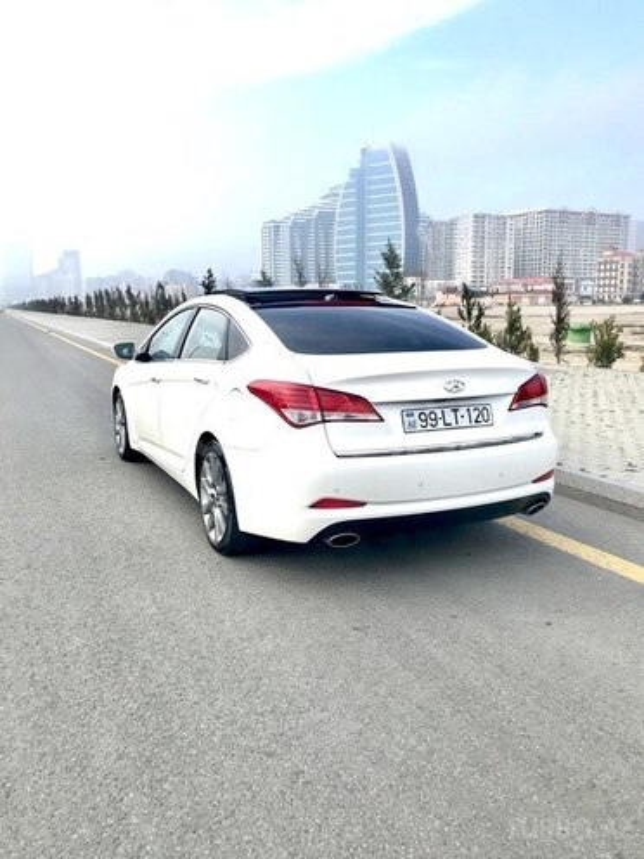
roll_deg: +0.2
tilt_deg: -8.3
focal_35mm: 28
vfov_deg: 63.4
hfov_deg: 49.7
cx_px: 322
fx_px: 695
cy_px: 430
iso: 20
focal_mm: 3.99
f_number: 1.8
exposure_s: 1/684
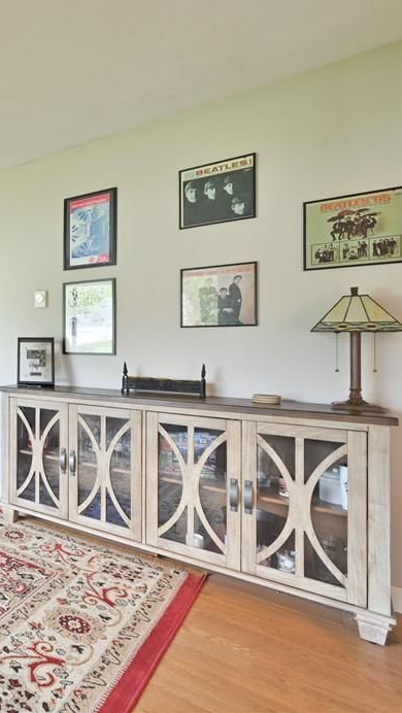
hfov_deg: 34.7
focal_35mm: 23
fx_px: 435
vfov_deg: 78.6
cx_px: -122
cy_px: 341
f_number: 9
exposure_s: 1/5
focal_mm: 14
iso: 400
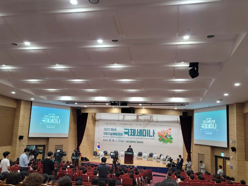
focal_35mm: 30
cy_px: 102
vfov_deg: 46.7
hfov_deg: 60.0
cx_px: 126
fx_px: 215
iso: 200
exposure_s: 1/40
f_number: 1.8
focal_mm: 7
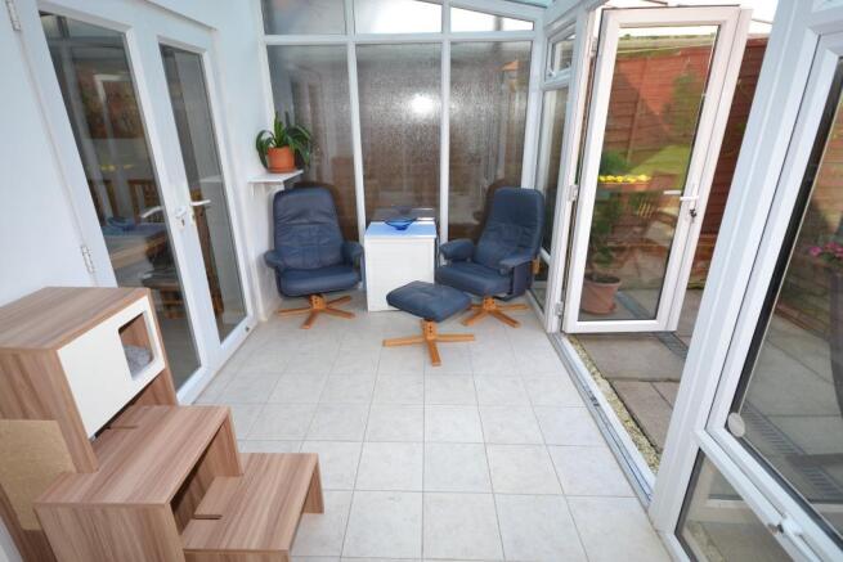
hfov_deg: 90.0
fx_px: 422
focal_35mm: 18
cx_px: 422
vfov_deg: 67.4
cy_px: 281
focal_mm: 12
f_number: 5.6
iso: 220
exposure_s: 1/125
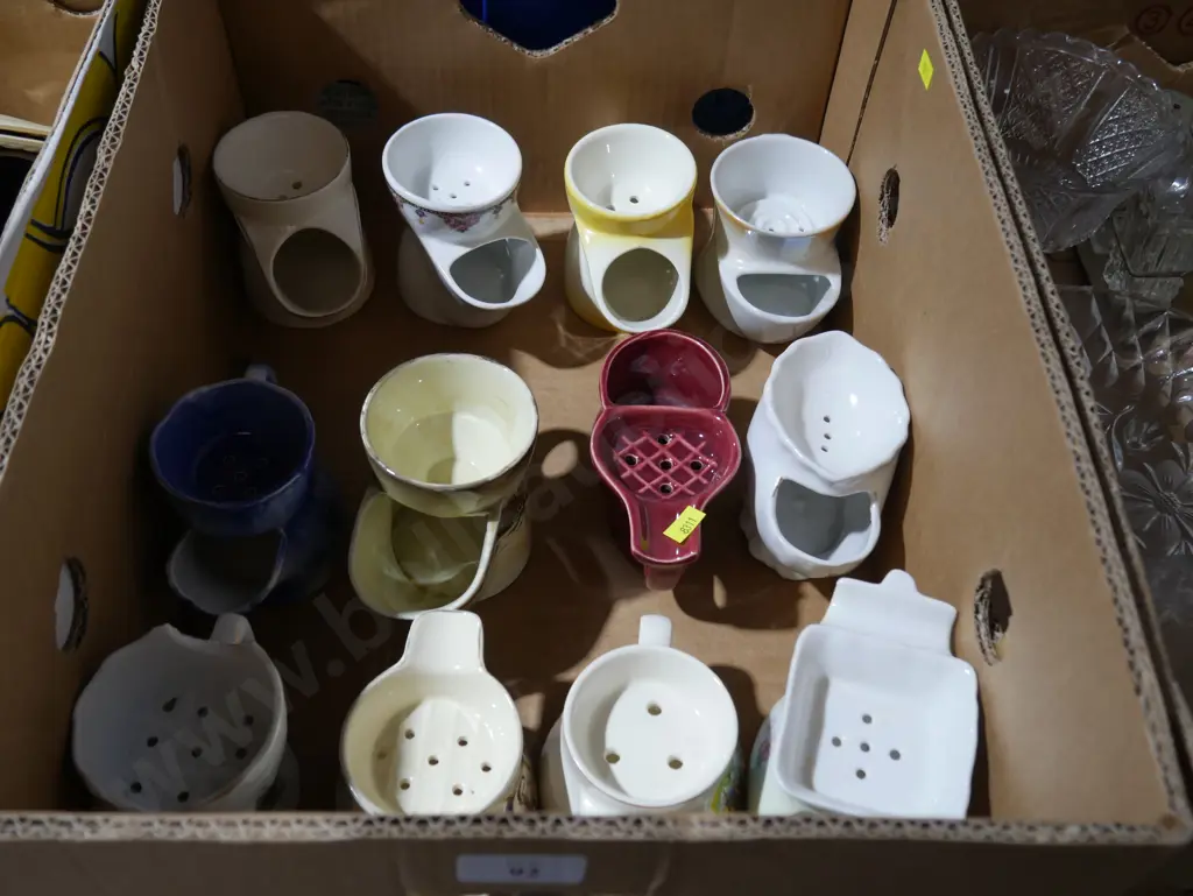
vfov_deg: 41.8
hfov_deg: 53.9
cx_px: 596
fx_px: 1172
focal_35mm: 34
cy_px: 448
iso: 500
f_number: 4
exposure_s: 1/60
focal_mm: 17
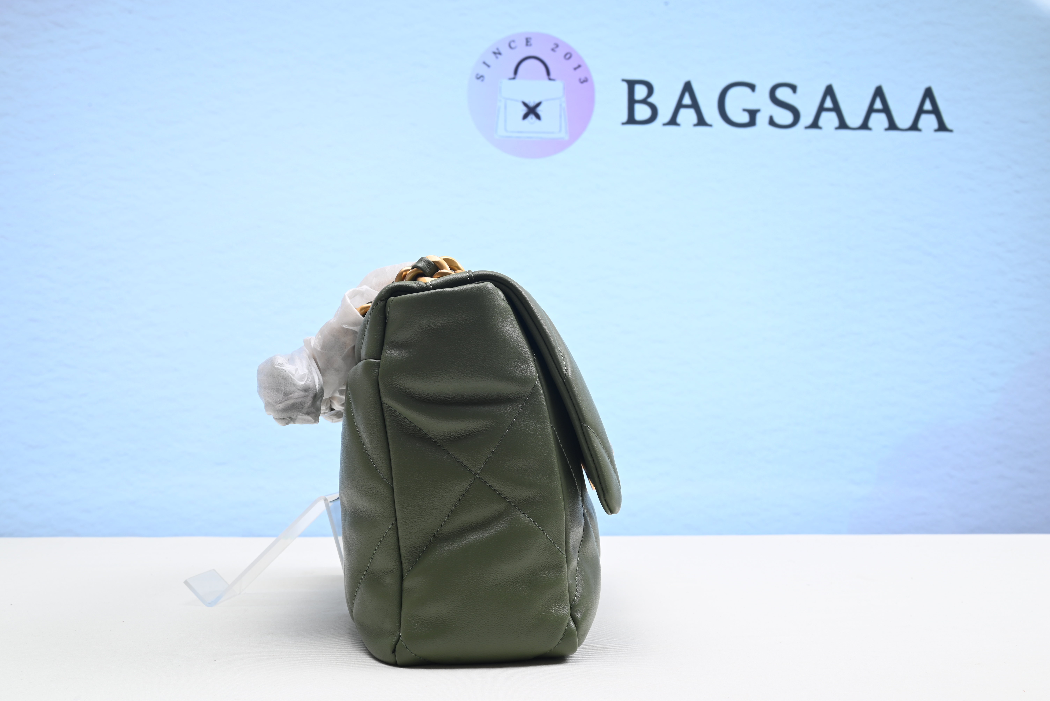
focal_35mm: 40
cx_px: 525
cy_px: 350
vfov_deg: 33.4
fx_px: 1167
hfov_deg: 48.4
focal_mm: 40
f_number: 16
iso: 100
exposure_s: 1/2
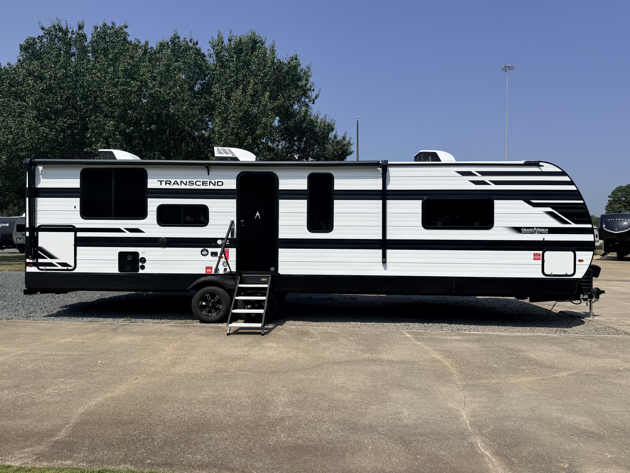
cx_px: 315
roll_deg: -0.7
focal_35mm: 24
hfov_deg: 71.6
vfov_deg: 56.8
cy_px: 236
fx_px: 437
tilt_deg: +0.6
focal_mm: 6.76
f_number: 1.78
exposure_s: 1/9091
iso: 80
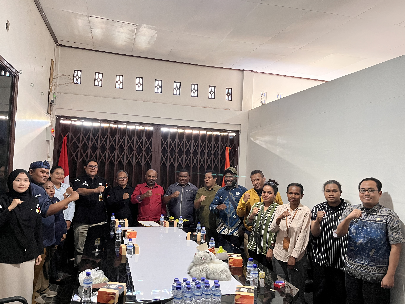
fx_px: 328
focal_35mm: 28
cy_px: 151
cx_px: 206
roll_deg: -2.7
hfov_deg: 63.4
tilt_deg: +2.2
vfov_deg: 49.7
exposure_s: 1/50
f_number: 1.6
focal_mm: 5.1
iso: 500
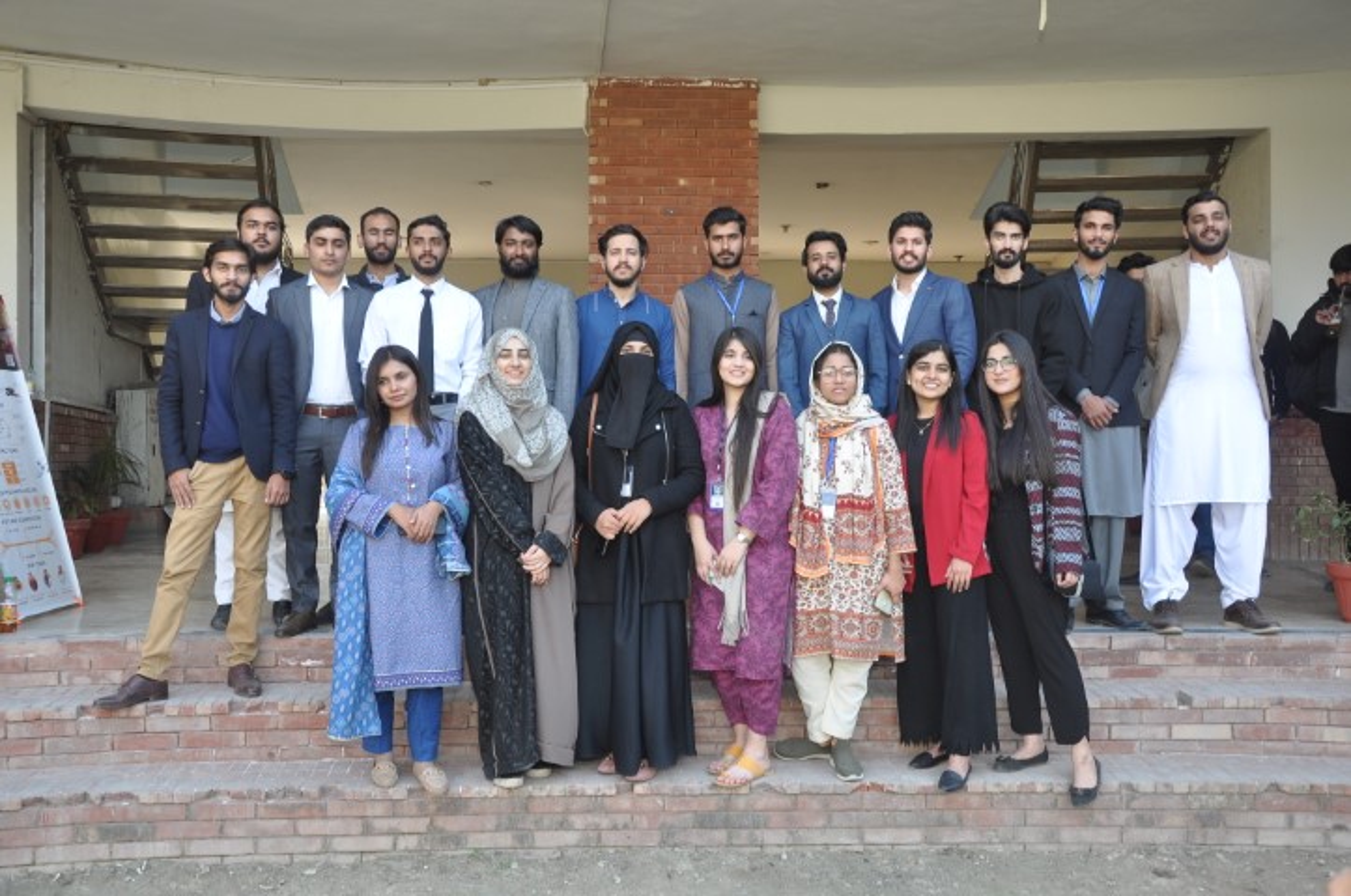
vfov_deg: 41.6
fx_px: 1181
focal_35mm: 32
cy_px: 448
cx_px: 676
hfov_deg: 59.6
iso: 400
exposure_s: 1/160
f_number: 6.3
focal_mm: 21
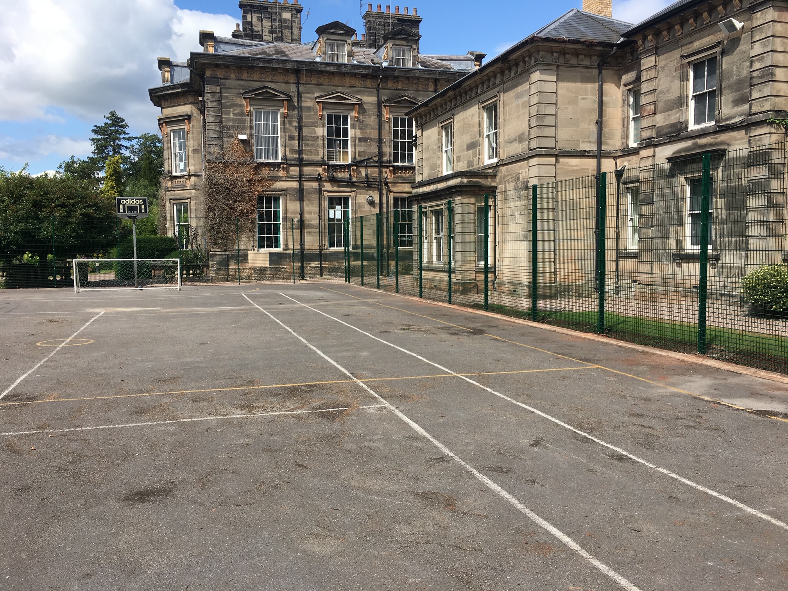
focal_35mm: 29
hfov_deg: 61.7
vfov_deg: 48.2
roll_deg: +0.1
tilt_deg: -2.3
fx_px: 660
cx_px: 394
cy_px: 296
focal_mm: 4.15
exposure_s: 1/1304
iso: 25
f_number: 2.2
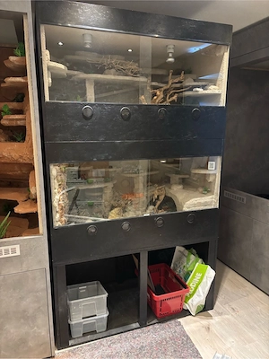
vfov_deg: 67.3
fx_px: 269
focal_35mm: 26
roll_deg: -0.3
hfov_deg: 53.1
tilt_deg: -11.7
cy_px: 180
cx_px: 134
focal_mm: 5.96
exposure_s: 1/25
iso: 500
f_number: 1.6
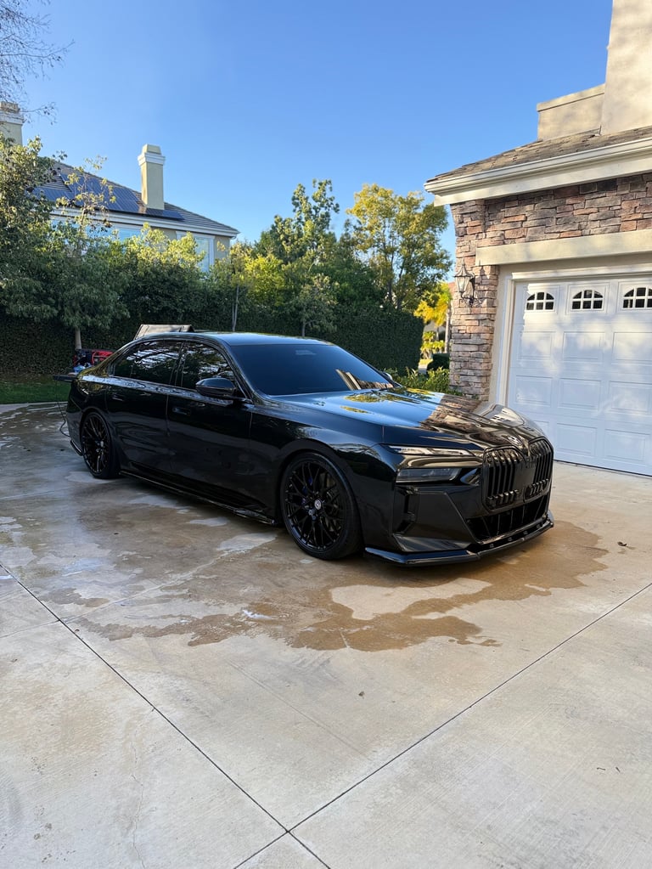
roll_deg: -1.7
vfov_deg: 71.6
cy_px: 434
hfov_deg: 56.8
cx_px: 326
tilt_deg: -9.5
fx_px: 602
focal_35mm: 24
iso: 100
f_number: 1.78
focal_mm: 6.76
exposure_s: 1/555
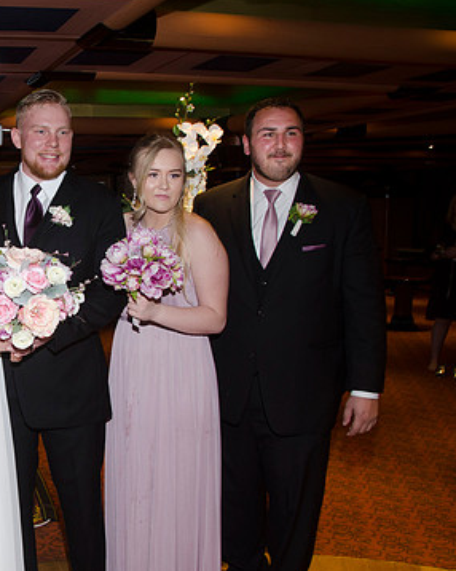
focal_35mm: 41
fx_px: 692
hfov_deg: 33.8
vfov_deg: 44.8
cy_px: 300
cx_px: 18
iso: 400
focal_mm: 18
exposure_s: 1/60
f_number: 5.6
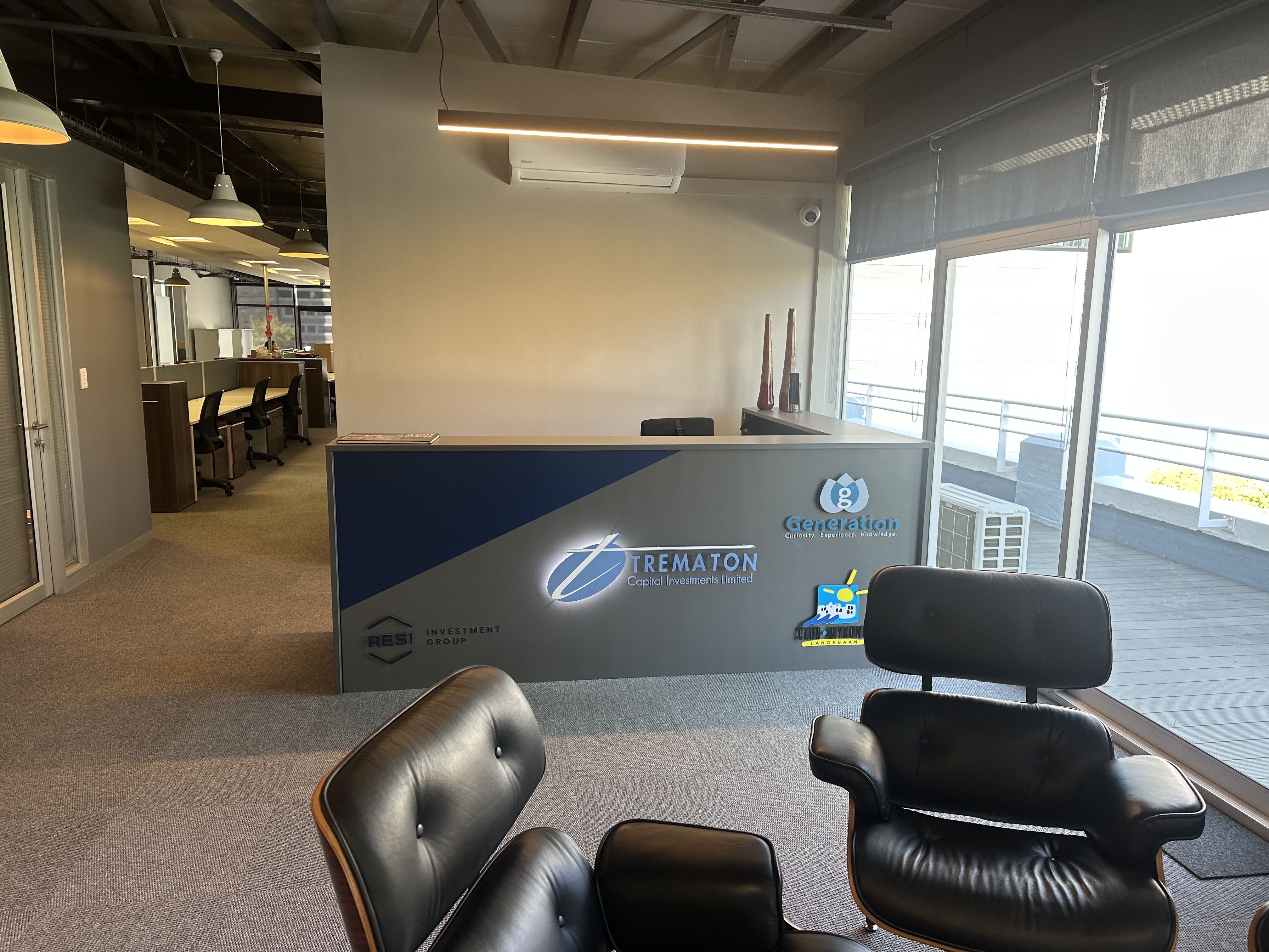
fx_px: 880
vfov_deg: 56.8
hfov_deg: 71.6
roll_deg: -1.1
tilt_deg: -8.1
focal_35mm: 24
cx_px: 634
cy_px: 476
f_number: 1.78
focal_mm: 6.86
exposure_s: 1/100
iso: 100
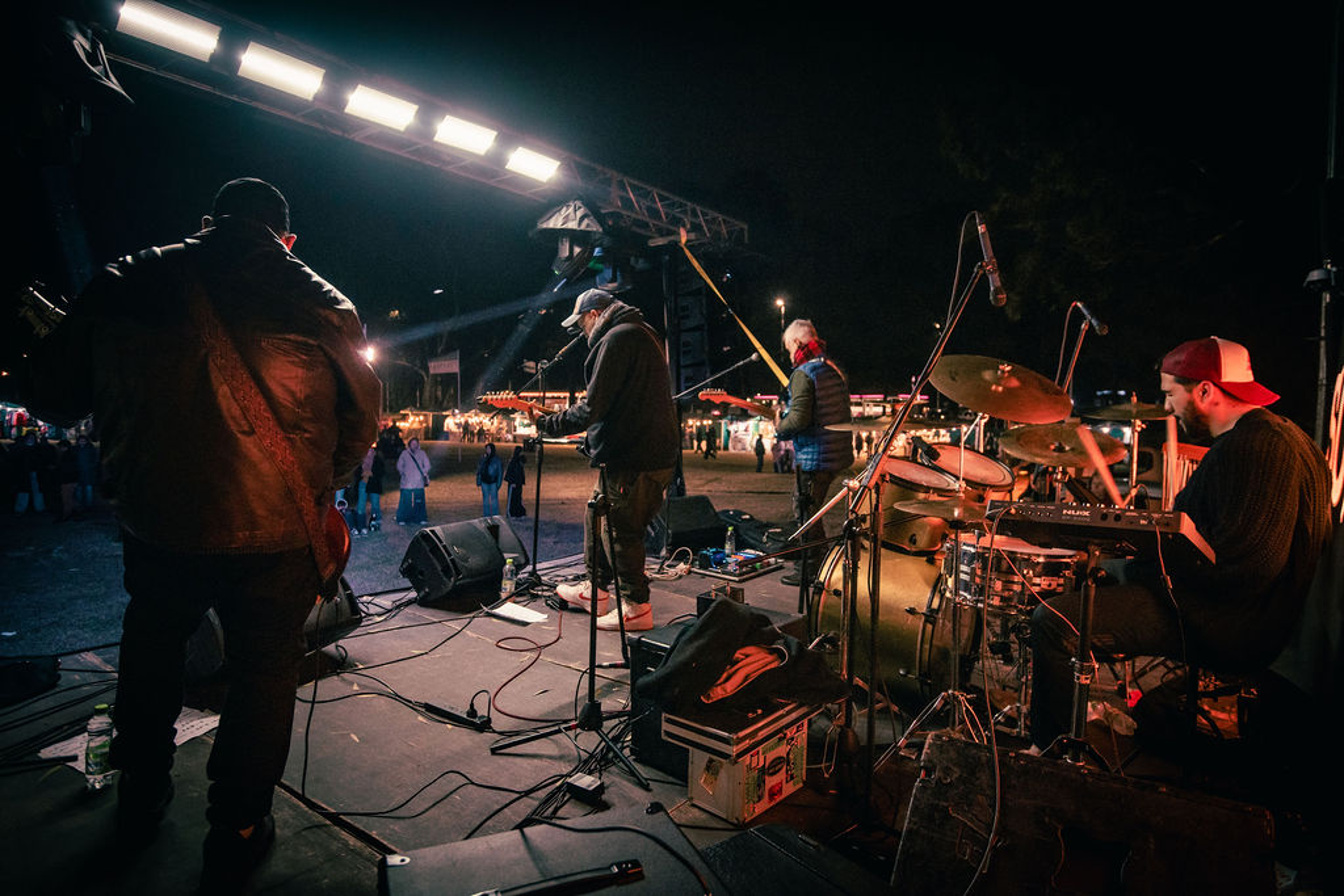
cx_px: 672
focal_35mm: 21
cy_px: 448
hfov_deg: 81.2
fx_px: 784
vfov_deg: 59.5
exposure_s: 1/200
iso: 2000
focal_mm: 21
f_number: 4
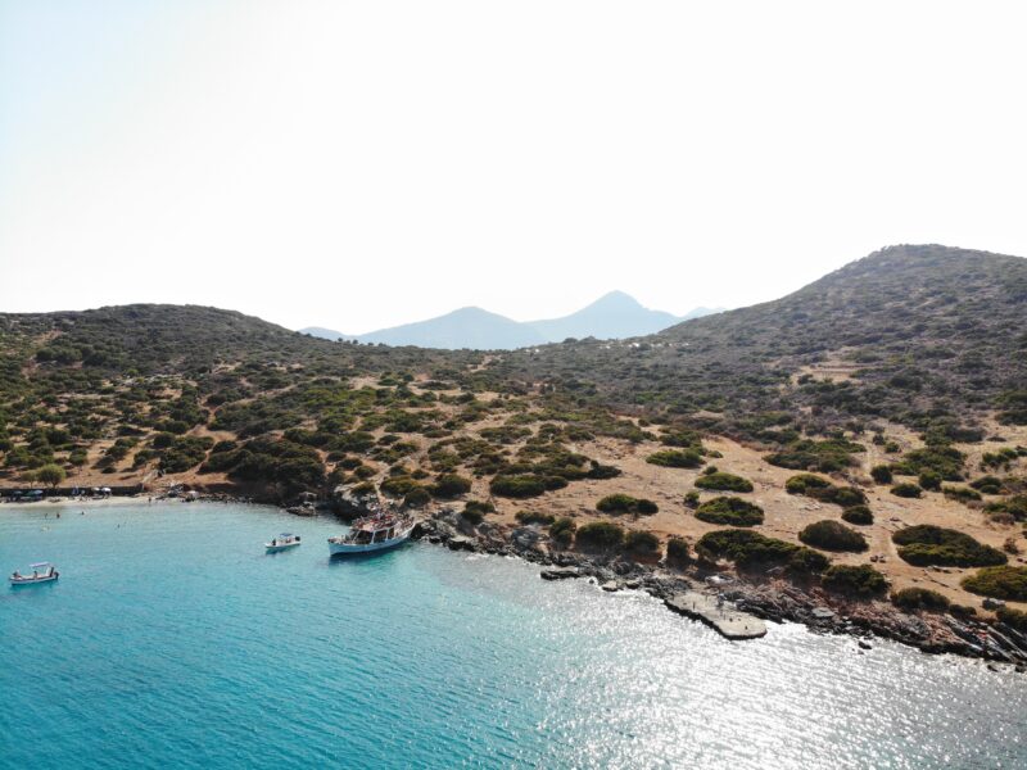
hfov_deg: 71.6
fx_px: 712
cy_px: 385
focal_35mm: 24
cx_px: 514
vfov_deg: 56.8
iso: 200
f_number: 2.8
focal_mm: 4.5
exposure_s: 1/1600
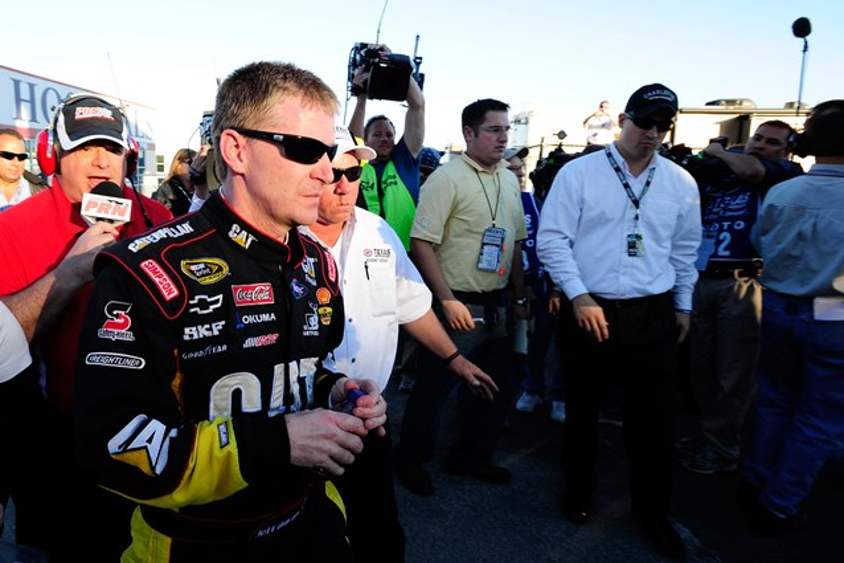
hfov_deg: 93.3
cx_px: 422
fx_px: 398
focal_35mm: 17
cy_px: 282
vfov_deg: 70.4
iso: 500
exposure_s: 1/250
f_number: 6.3
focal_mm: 17
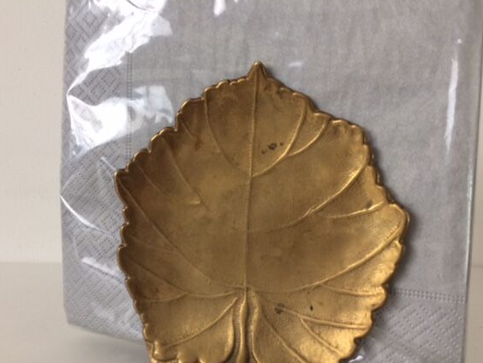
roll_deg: -1.9
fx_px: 461
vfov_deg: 42.9
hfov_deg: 55.3
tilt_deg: -7.2
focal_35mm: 33
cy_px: 196
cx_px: 239
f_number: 2.2
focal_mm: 4.15
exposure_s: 1/33
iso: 125
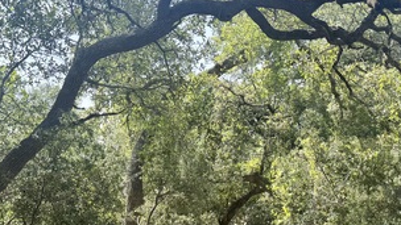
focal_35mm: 55
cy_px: 145
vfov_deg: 21.8
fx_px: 585
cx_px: 219
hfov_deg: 37.8
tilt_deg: +6.0
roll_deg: +1.3
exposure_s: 1/1901
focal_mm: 6.76
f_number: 1.78
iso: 100
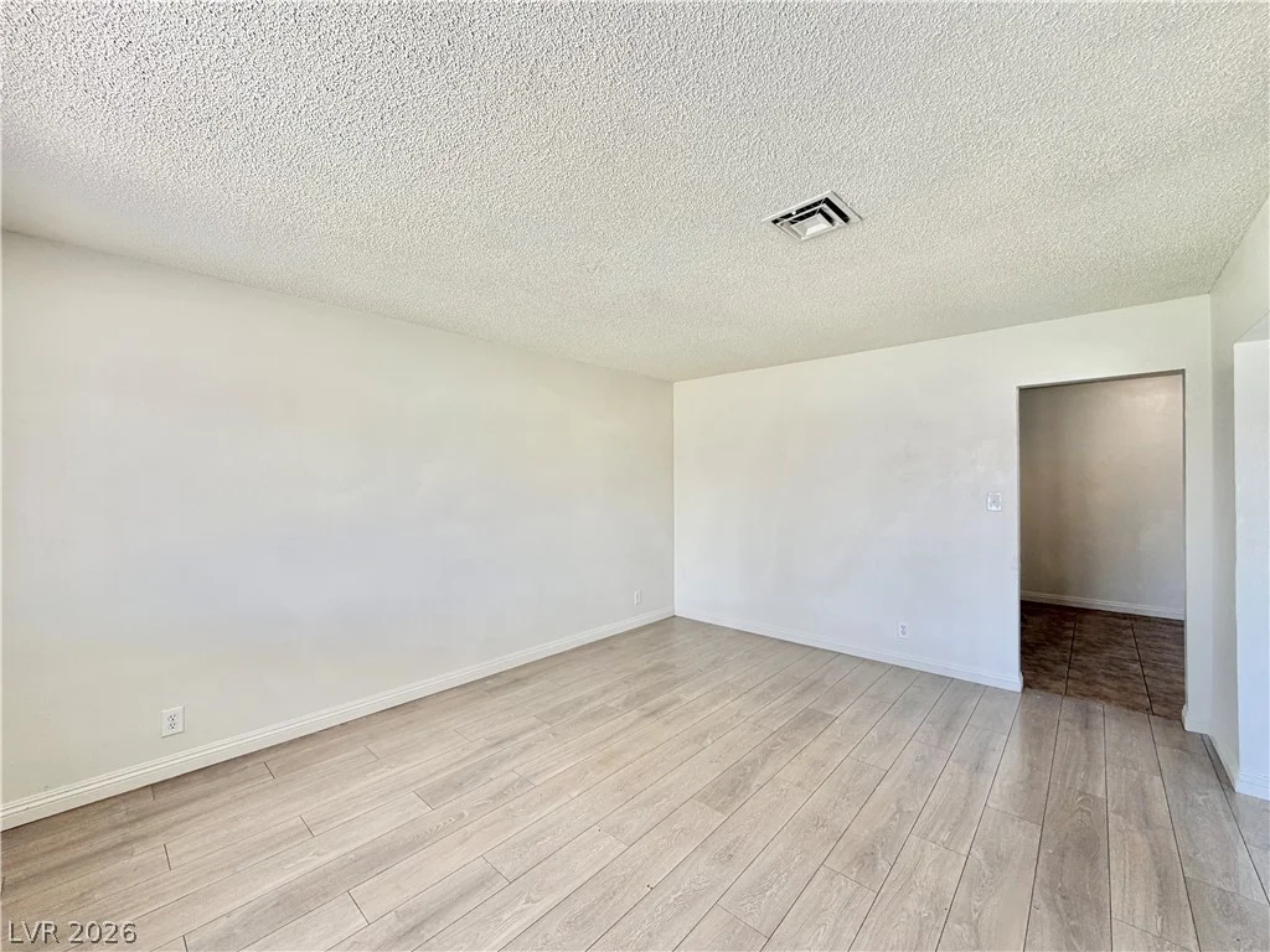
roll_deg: +0.0
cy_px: 476
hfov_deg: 102.1
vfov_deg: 85.7
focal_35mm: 14
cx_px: 635
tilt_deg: +1.0
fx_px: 514
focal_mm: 2.22
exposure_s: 1/121
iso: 64
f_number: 2.2
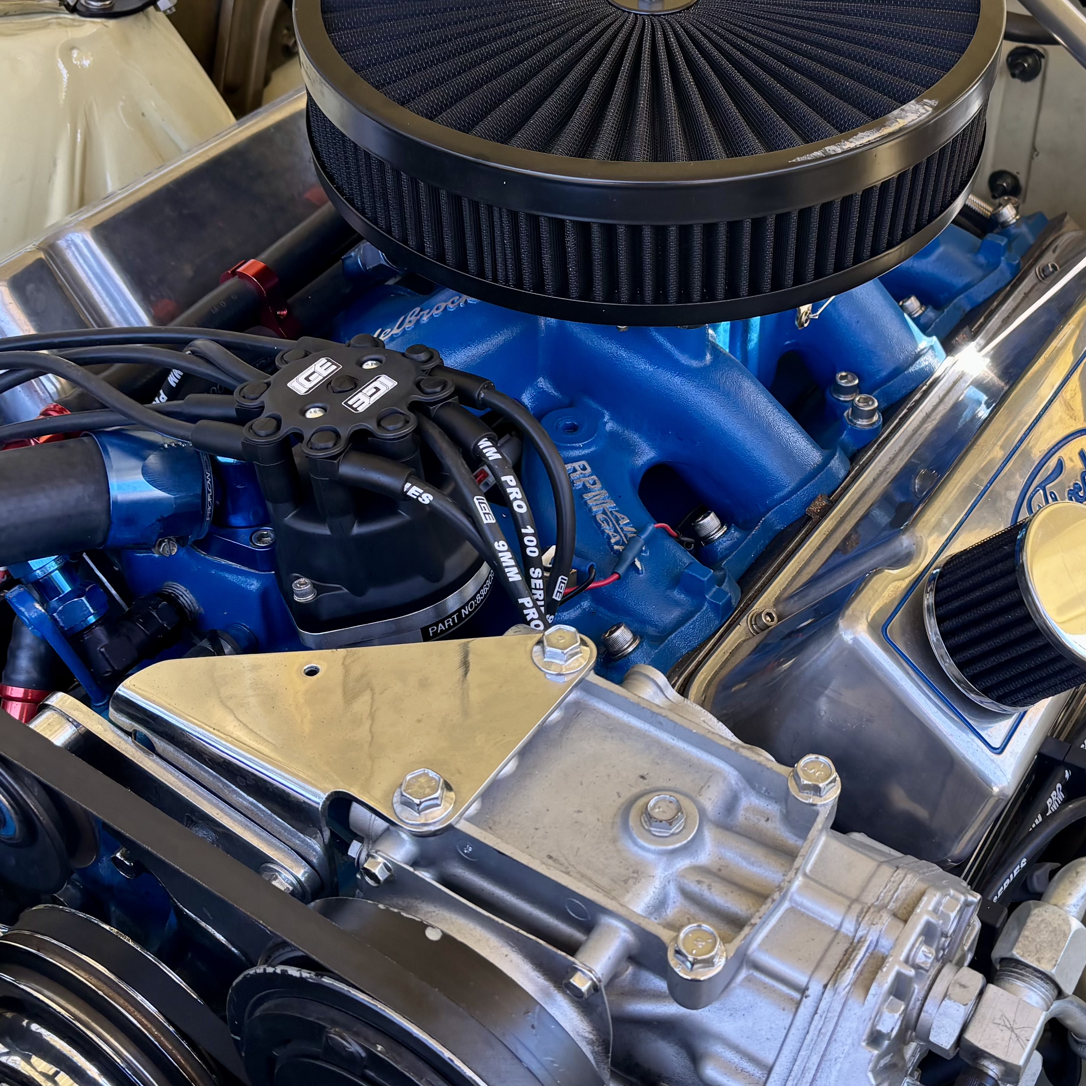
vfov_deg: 36.7
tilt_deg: -41.0
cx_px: 753
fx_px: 1633
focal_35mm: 46
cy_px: 467
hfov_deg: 36.3
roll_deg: +0.3
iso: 32
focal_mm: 5.96
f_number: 1.6
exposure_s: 1/127
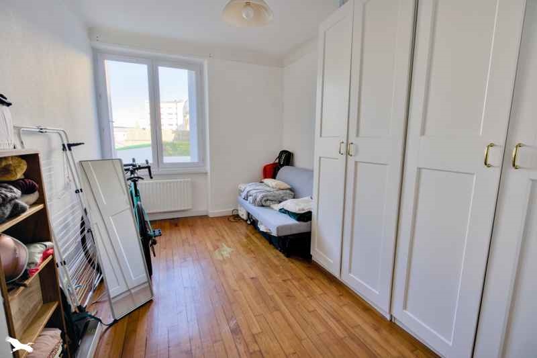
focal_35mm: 16
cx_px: 268
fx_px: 239
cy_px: 179
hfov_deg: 96.7
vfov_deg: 73.7
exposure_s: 1/250
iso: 800
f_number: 8
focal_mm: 16
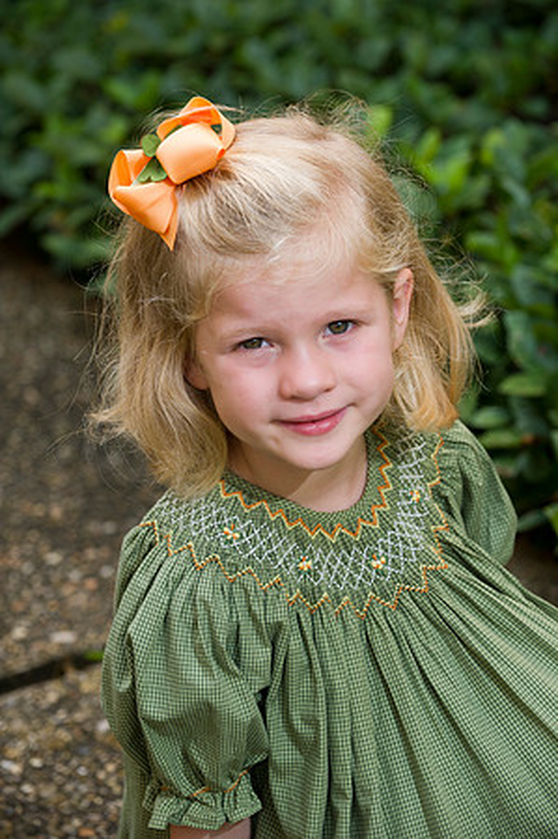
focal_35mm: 116
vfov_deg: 17.7
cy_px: 420
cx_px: 279
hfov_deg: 11.8
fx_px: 2703
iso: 320
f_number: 5.6
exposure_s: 1/125
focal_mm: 116
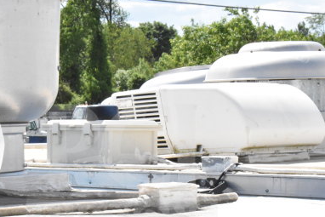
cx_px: 122
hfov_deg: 15.5
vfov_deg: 10.4
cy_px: 171
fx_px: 1190
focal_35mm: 132
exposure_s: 1/1600
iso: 6400
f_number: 20
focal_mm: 55
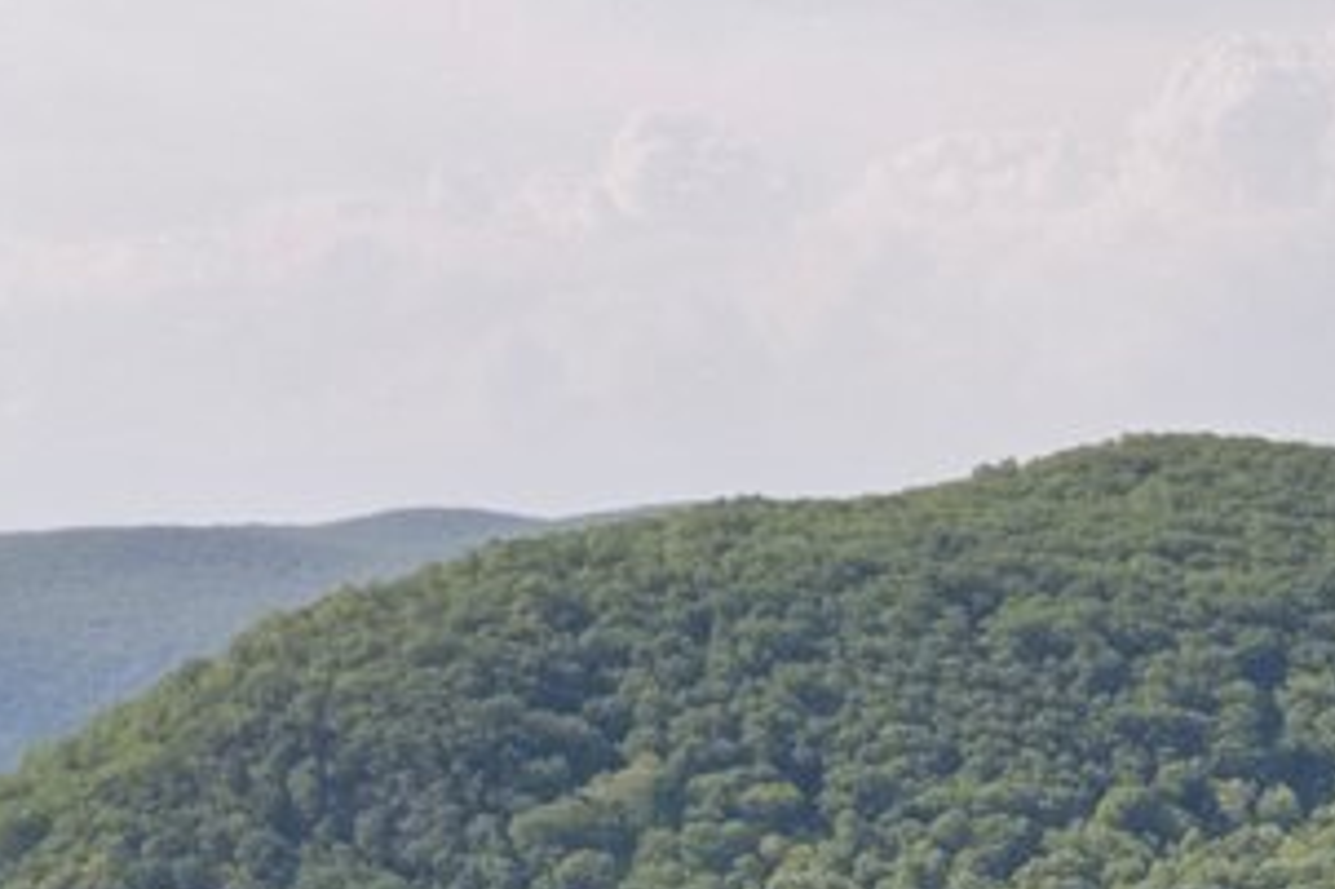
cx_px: 2069
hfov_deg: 13.0
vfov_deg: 8.0
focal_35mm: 149
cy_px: 2587
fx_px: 5522
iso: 120
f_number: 2.8
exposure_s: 1/180
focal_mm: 8.38
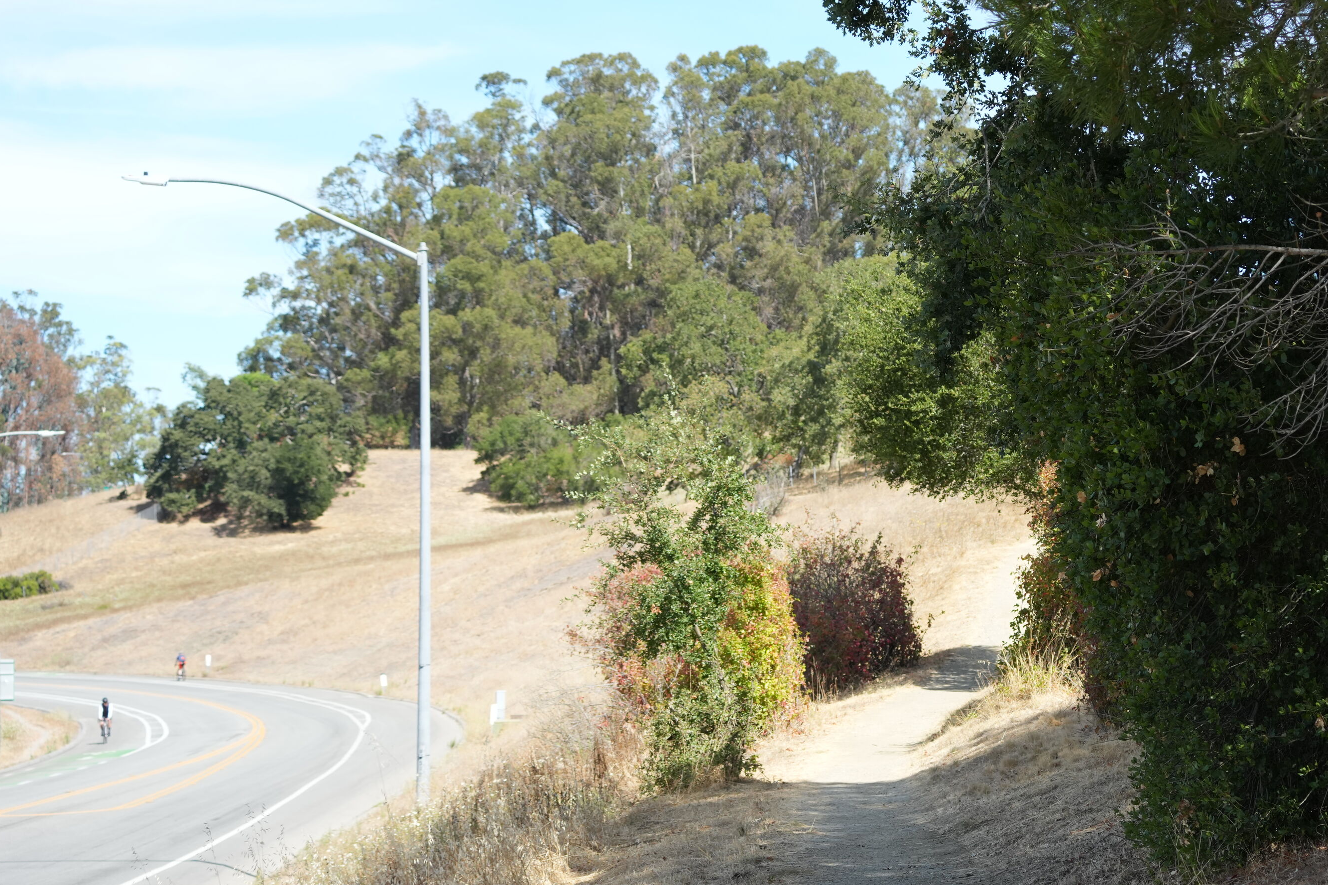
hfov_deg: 24.7
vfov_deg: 16.8
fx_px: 2988
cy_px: 561
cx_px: 1057
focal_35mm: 81
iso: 500
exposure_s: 1/1250
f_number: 4.5
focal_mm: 50
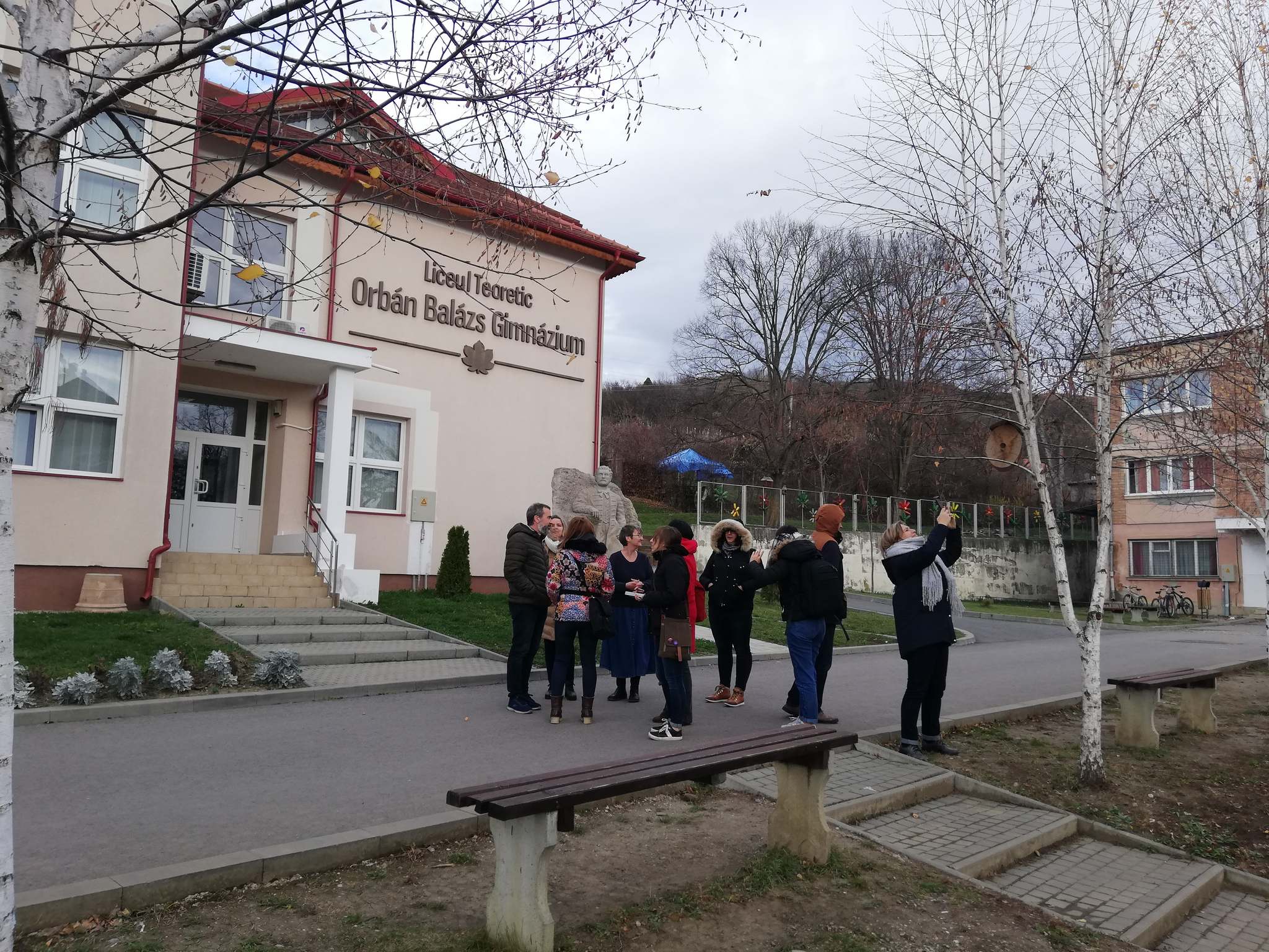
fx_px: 953
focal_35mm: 26
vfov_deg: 53.1
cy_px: 476
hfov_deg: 67.3
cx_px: 634
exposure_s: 1/335
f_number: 2.2
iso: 50
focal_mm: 3.81
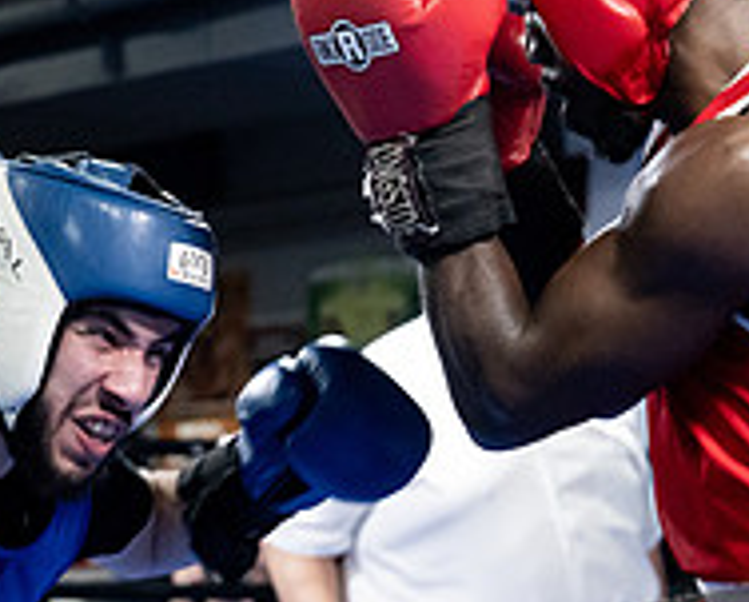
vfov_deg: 9.8
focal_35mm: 156
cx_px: 458
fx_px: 3464
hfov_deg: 12.3
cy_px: 708
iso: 8000
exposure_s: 1/1000
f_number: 2.8
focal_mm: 54
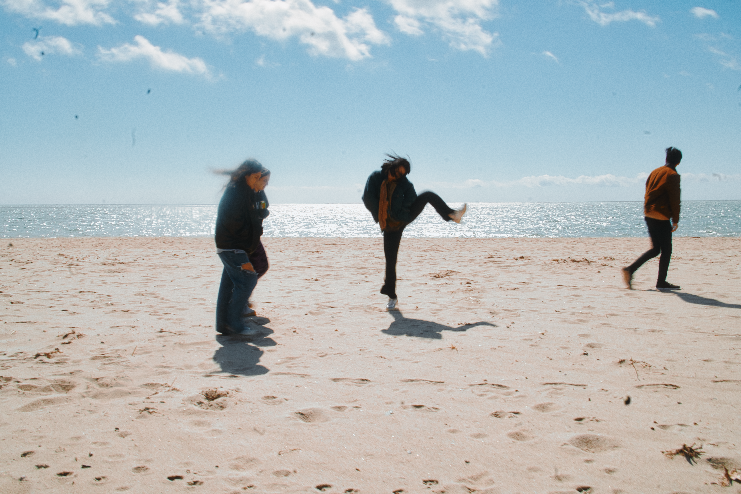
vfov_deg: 36.9
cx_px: 370
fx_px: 741
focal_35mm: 36
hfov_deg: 53.1
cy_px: 247
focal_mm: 24
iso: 125
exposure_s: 1/25
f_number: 22
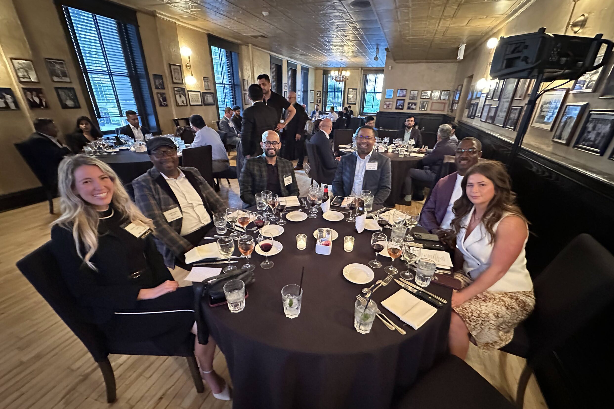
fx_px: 256
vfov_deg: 77.3
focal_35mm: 15
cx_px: 312
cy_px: 216
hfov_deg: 100.4
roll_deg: -1.1
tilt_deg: -25.4
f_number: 2.2
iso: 1250
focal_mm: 2.22
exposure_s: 1/30
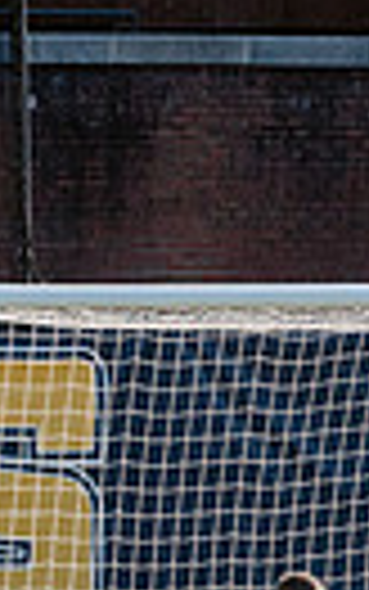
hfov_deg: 1.2
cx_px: 1022
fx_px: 17503
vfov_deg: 1.9
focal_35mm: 1089
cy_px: 813
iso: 640
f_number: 6.3
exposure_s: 1/2500
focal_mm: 200
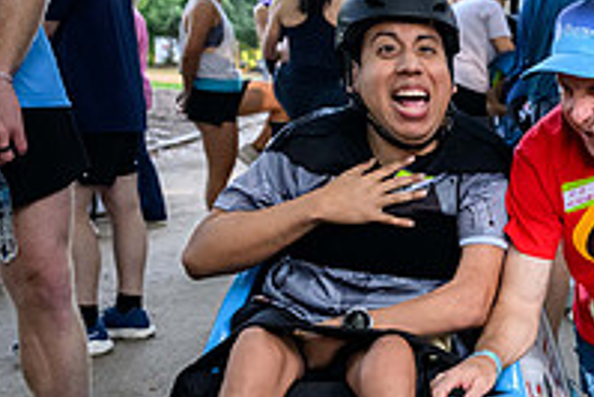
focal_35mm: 70
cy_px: 264
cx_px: 728
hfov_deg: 25.6
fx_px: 1156
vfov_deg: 19.4
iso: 2200
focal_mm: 24
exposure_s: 1/400
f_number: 2.8
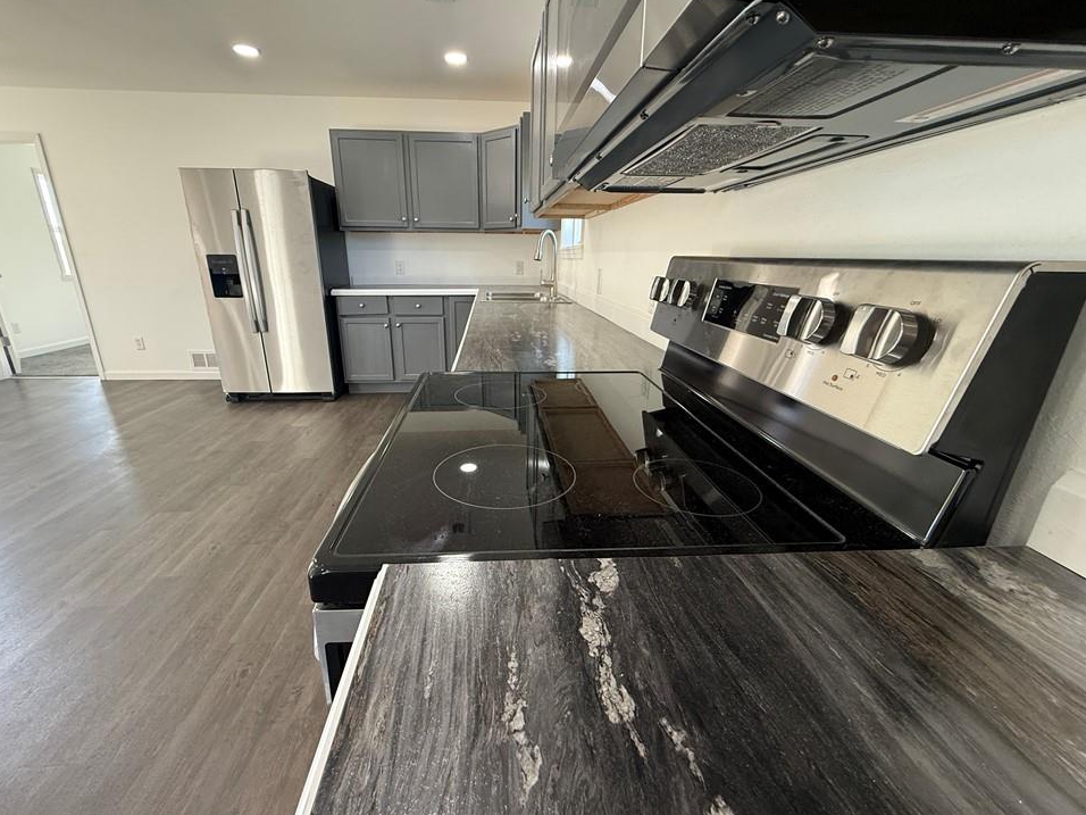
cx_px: 521
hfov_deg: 98.1
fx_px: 471
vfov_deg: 81.7
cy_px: 413
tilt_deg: -18.7
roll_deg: -0.4
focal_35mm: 15
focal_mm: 2.22
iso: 250
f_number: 2.2
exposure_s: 1/120
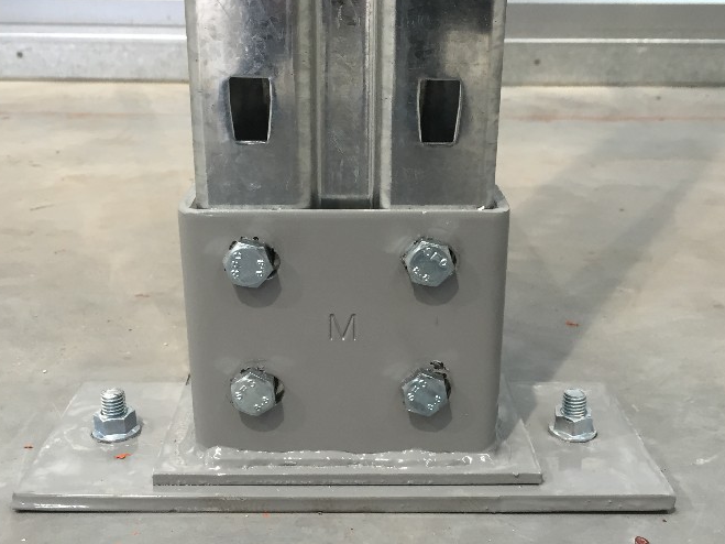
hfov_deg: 43.0
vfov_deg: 32.7
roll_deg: +0.5
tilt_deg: -22.0
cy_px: 331
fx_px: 921
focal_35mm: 44
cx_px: 359
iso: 80
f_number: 2.2
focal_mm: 4.15
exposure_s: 1/33
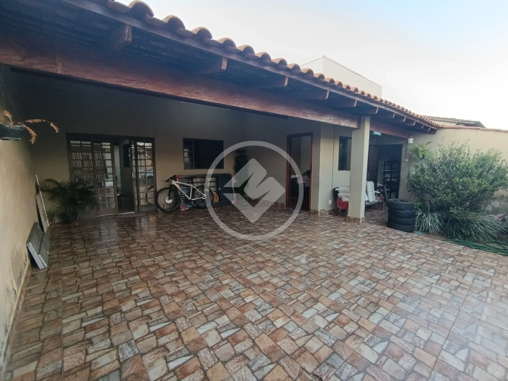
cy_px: 190
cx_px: 254
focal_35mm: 16
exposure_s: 1/60
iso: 160
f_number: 2.2
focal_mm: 1.65
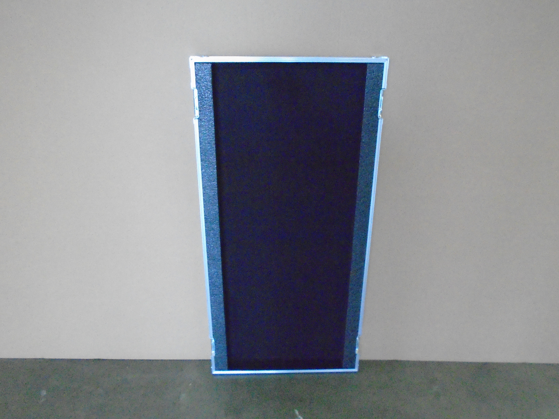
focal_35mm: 26
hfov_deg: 67.3
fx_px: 420
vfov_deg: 53.1
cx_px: 280
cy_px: 210
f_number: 3.2
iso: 1600
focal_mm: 4.6
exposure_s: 1/125
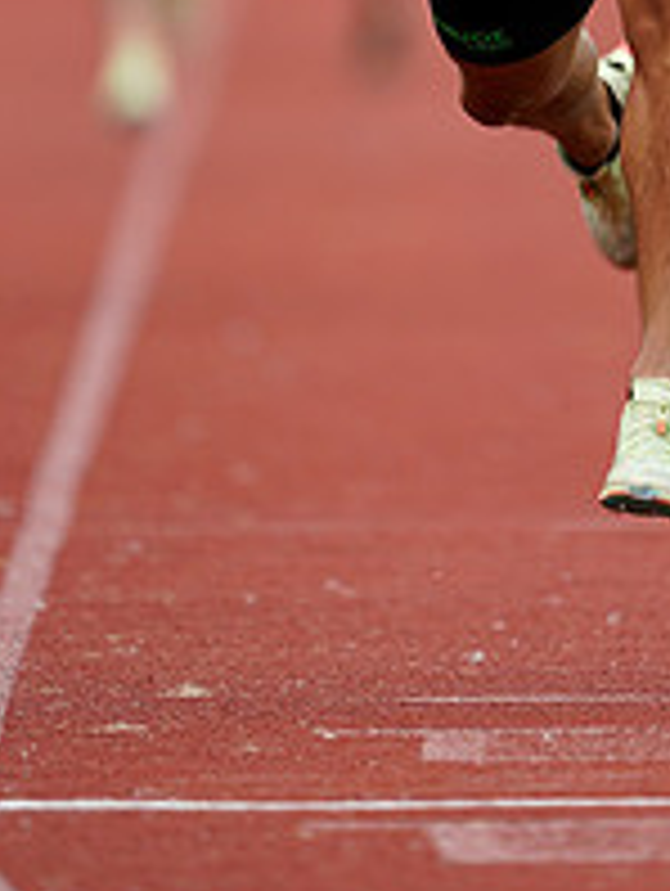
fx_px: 33709
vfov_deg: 1.5
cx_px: 526
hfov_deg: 1.1
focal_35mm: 1309
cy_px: -81
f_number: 4
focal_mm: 600
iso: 320
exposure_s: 1/640
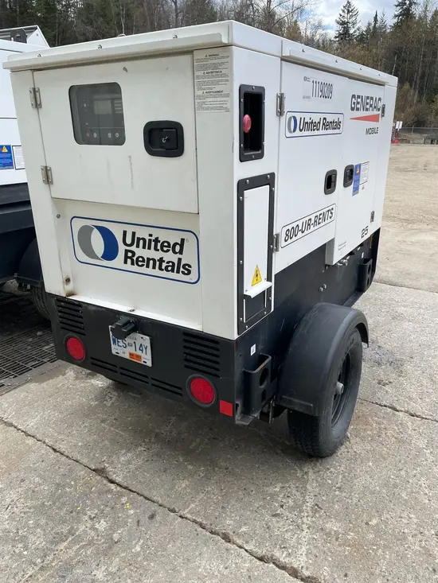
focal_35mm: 26
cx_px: 219
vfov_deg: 67.3
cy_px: 292
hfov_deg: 53.1
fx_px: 439
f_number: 1.6
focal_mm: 4.2
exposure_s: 1/1147
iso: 32
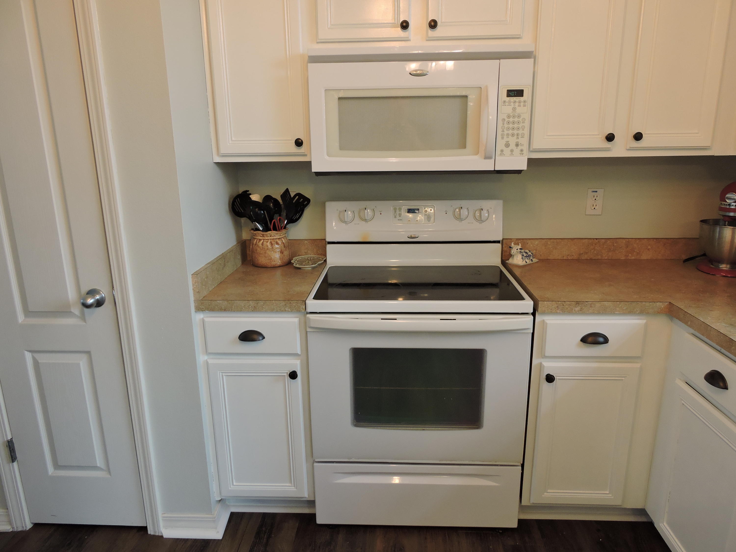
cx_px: 368
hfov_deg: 71.6
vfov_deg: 56.8
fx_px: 510
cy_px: 276
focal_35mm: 24
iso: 200
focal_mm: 4.3
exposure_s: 1/30
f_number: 3.3
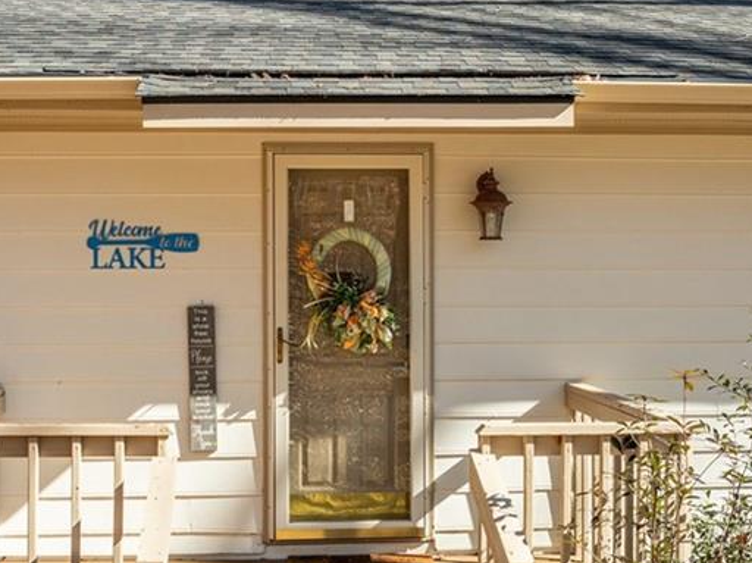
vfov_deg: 30.1
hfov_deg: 39.6
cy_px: 345
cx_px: 323
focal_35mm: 48
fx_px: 1042
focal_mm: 12.29
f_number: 2.8
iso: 110
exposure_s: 1/800
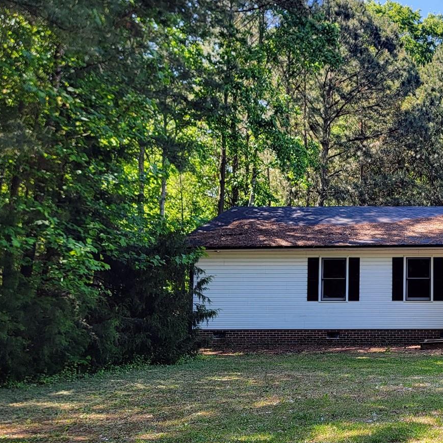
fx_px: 724
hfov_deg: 30.3
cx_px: 493
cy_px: 277
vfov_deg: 33.9
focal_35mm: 50
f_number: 1.8
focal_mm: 6.7
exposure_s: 1/129
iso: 16
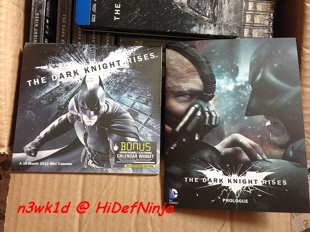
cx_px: 155
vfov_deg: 42.9
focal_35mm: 33
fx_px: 296
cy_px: 116
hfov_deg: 55.4
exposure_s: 1/20
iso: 100
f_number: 2.4
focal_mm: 4.13
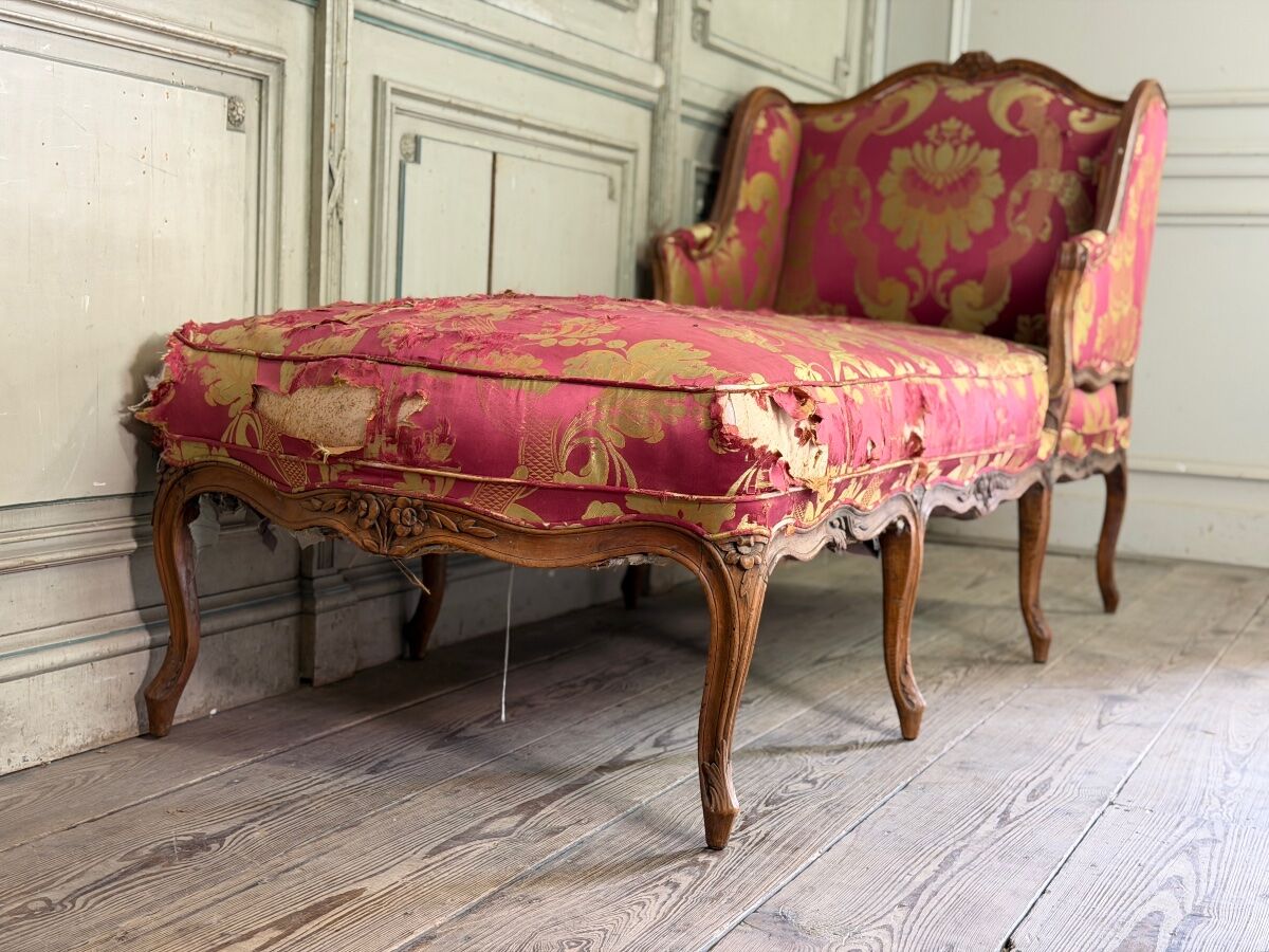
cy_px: 476
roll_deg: -2.1
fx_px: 1760
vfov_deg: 30.3
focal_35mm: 48
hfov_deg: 39.7
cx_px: 634
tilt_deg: -5.2
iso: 160
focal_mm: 6.76
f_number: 1.78
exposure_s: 1/50
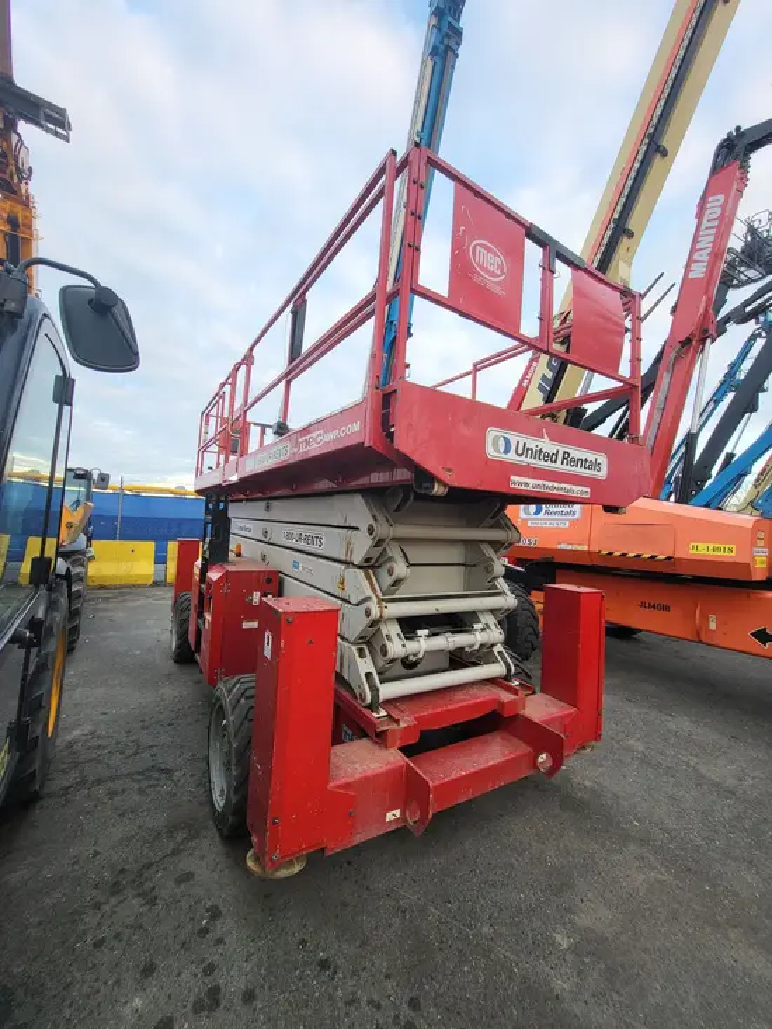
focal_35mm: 13
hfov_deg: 89.9
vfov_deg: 106.2
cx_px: 386
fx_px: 386
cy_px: 514
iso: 50
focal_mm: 1.74
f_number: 2.2
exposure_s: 1/120
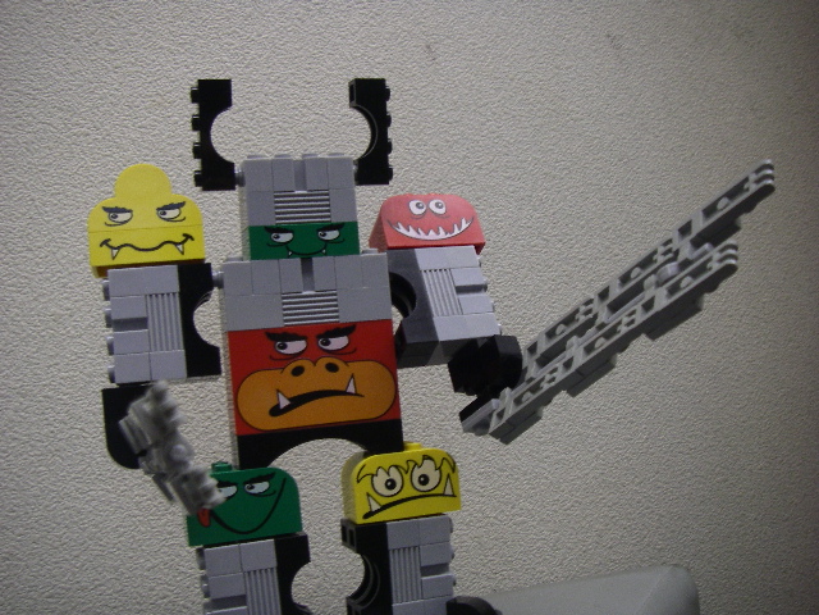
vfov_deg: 37.7
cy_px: 308
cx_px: 410
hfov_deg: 49.0
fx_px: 899
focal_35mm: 38
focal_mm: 6.3
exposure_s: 1/15
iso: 160
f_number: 3.3
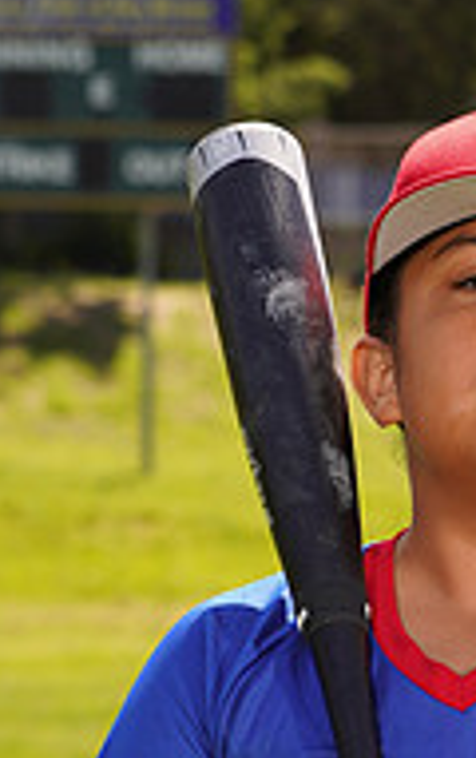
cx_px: 371
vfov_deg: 6.7
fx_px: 6390
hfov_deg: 4.3
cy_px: 865
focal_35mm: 309
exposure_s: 1/160
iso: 100
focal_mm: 100
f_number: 9
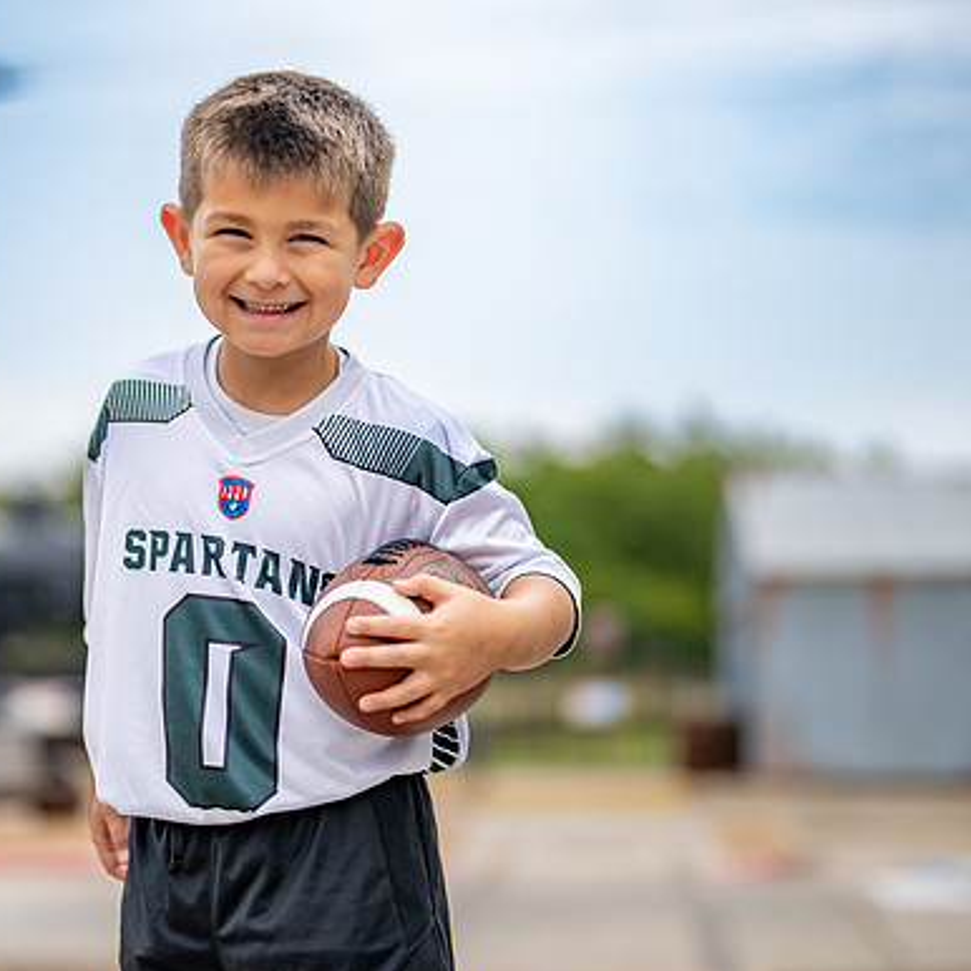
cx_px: 319
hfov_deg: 23.0
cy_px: 451
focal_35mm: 75
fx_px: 2380
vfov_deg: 23.1
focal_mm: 50
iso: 200
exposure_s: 1/2500
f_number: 1.2
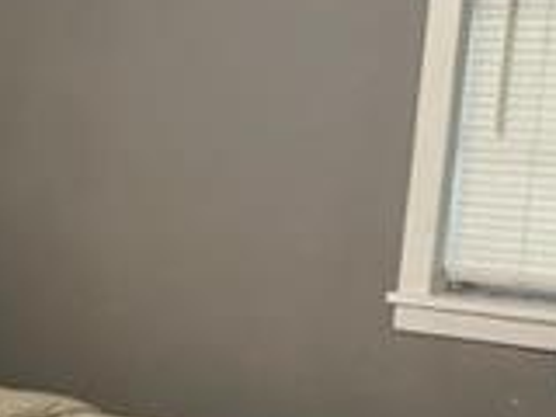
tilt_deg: -12.5
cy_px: 344
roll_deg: -1.7
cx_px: -539
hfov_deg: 15.4
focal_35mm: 104
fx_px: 1670
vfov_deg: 14.1
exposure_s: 1/40
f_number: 1.6
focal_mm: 5.1
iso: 500
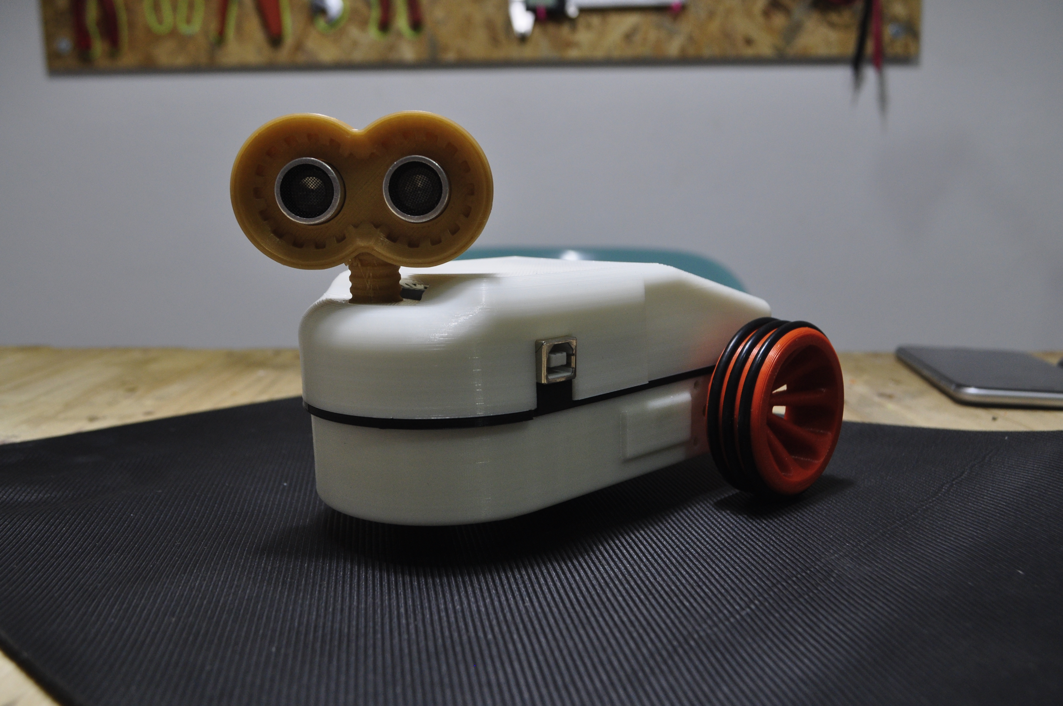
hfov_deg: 57.3
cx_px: 532
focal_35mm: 33
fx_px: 973
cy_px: 353
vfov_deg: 39.9
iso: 640
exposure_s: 1/15
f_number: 6.3
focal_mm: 22
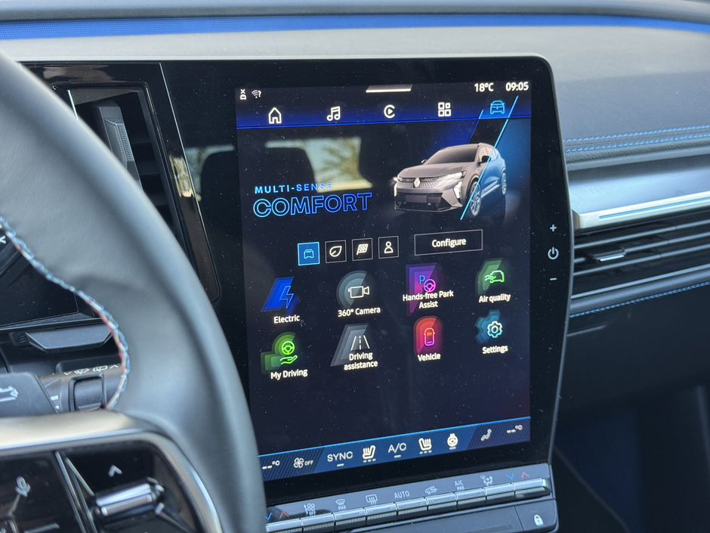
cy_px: 266
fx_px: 985
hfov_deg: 39.7
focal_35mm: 48
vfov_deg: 30.3
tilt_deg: -20.1
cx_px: 355
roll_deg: -1.9
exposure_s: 1/50
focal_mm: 6.76
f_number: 1.78
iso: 250
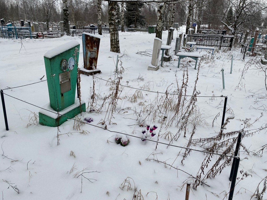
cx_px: 134
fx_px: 201
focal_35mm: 26
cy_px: 100
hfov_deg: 67.3
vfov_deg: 53.1
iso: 32
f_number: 1.8
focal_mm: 4.25
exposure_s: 1/293
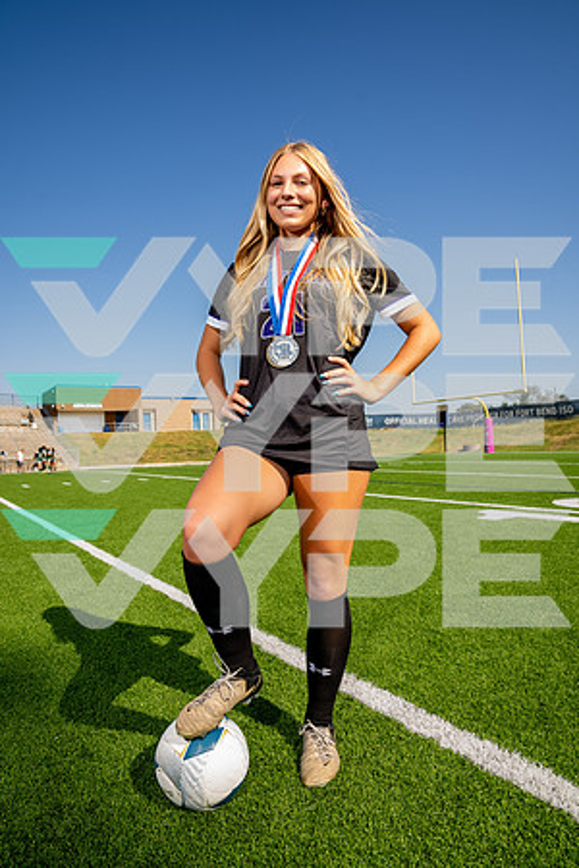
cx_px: 290
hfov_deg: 53.1
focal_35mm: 24
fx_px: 579
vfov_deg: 73.7
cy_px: 434
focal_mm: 24
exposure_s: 1/125
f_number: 7.1
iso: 50
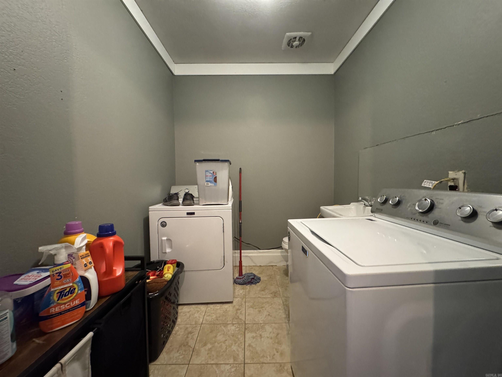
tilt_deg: -2.9
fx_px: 203
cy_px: 188
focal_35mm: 14
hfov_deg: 102.1
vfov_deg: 85.7
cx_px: 251
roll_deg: +0.9
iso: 1250
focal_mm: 2.22
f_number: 2.2
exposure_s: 1/60
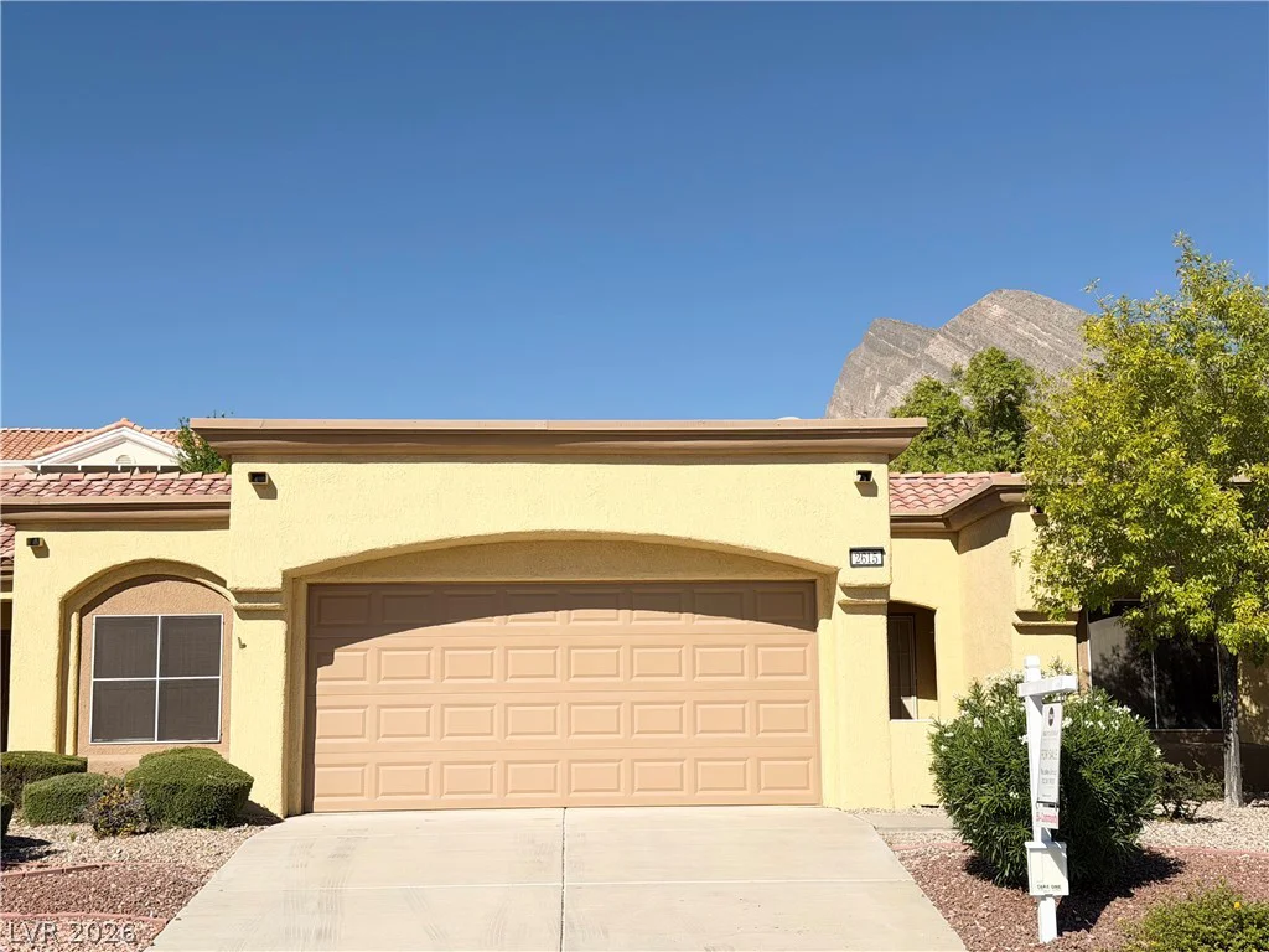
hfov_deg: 39.7
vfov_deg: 30.3
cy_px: 476
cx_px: 634
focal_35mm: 48
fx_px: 1760
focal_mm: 6.76
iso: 64
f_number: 1.78
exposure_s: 1/9901
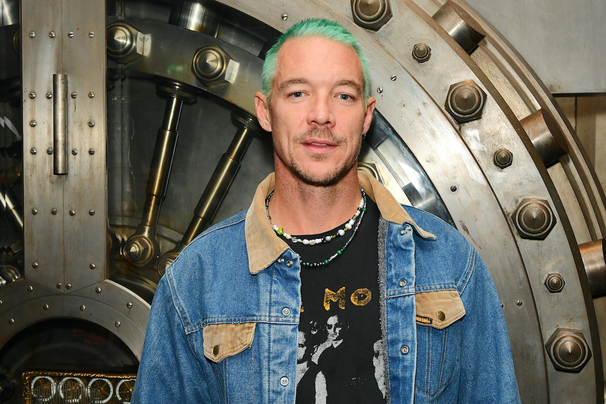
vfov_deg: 35.1
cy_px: 202
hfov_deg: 50.7
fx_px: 640
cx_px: 303
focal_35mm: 38
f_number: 5.6
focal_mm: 38
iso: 1600
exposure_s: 1/125
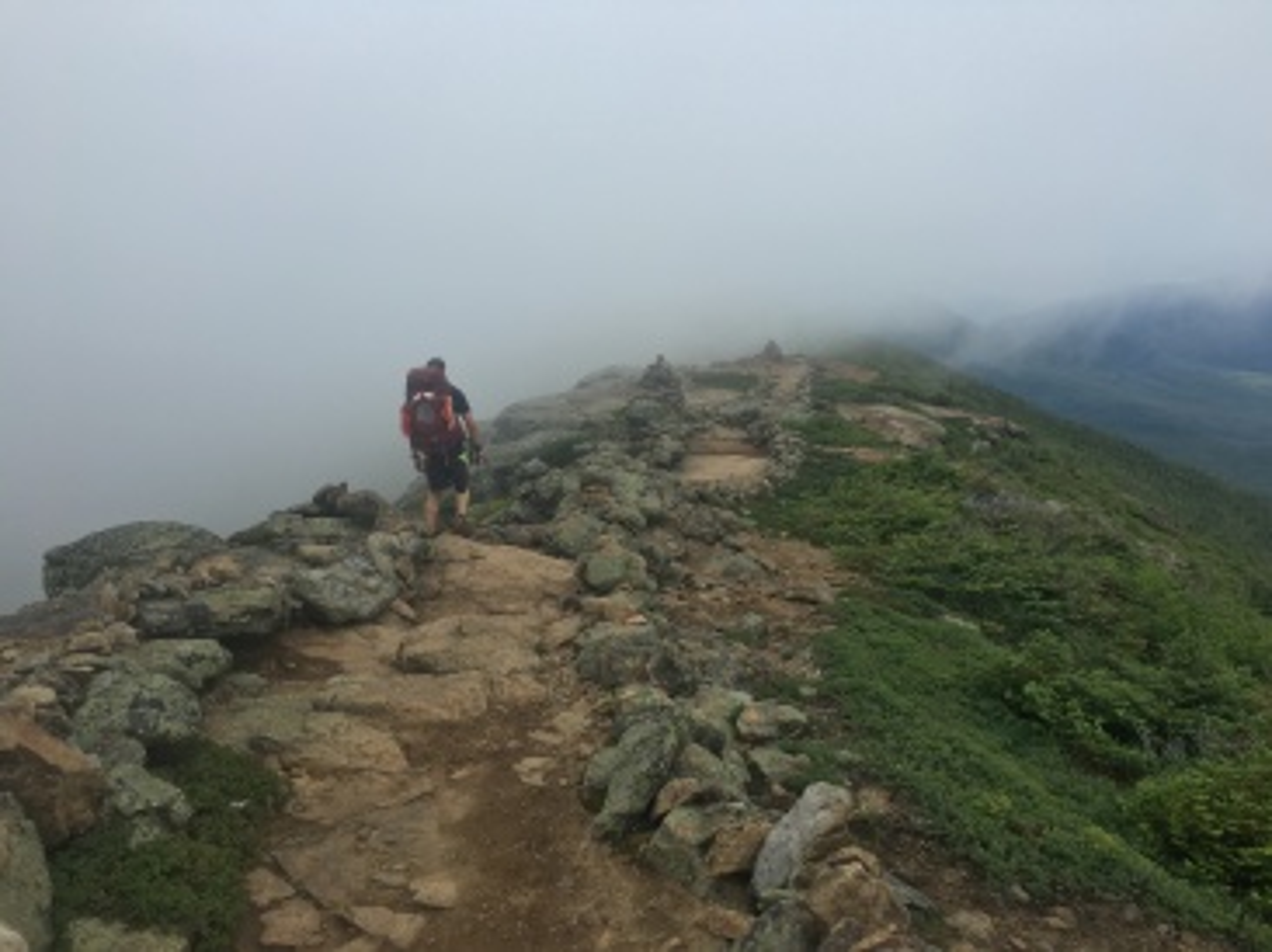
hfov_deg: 61.7
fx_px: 1065
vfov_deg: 48.2
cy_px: 476
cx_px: 636
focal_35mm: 29
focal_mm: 4.15
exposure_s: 1/746
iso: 25
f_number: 2.2
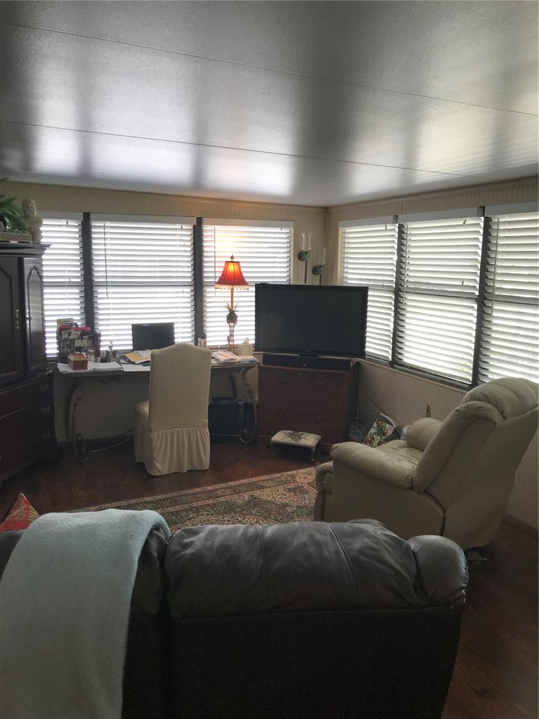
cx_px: 270
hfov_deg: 49.7
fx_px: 581
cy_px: 360
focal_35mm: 28
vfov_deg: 63.4
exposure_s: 1/60
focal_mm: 3.99
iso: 32
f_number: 1.8
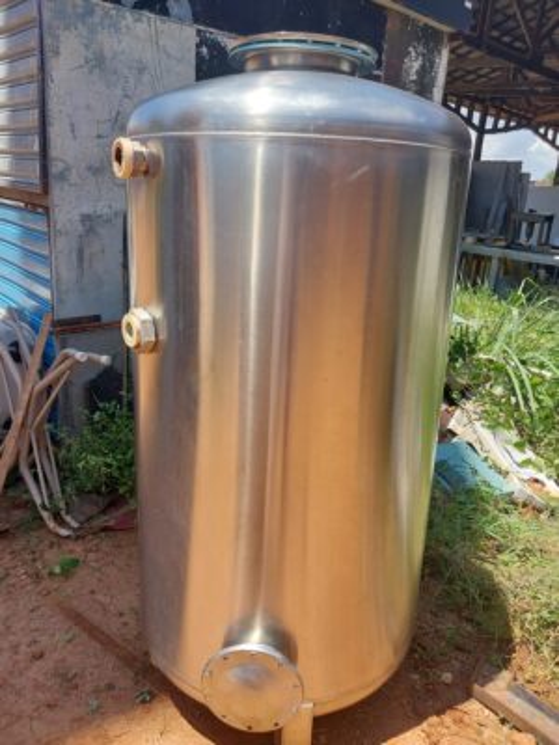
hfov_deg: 46.8
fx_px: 646
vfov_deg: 60.0
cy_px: 372
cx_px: 280
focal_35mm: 30
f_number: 1.8
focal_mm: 4.6
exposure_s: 1/378
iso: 20
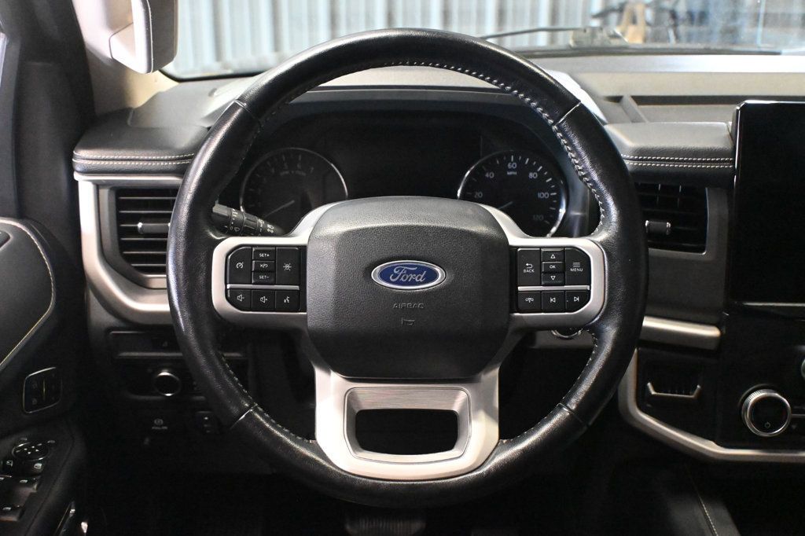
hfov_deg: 46.4
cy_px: 268
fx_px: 939
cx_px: 402
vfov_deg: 31.9
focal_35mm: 42
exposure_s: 1/60
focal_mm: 28
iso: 11400
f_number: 4.5
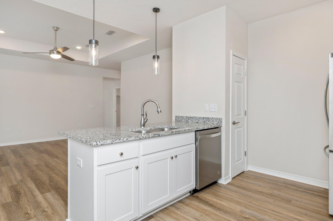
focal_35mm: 20
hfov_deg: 85.5
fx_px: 180
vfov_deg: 63.1
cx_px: 166
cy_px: 110
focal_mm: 19.5
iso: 500
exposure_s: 1/60
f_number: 8
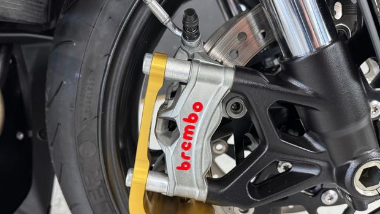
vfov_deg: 42.8
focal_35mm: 27
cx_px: 186
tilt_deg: -25.8
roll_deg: +3.6
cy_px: 123
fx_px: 272
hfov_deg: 69.8
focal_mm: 6.76
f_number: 1.78
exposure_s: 1/50
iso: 500
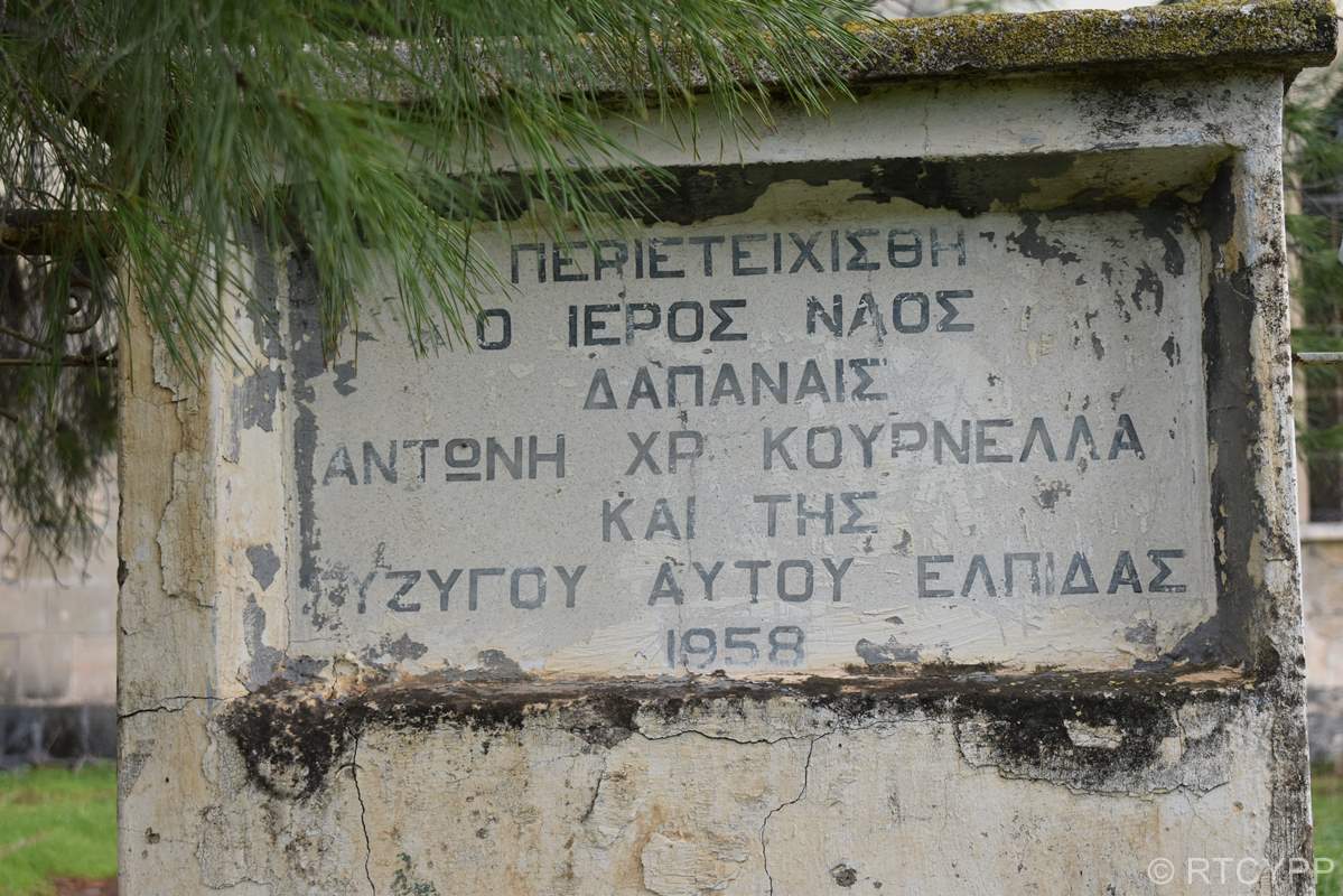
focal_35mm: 69
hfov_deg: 29.2
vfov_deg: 19.7
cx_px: 672
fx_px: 2575
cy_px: 448
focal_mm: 46
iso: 360
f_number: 5.6
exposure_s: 1/250
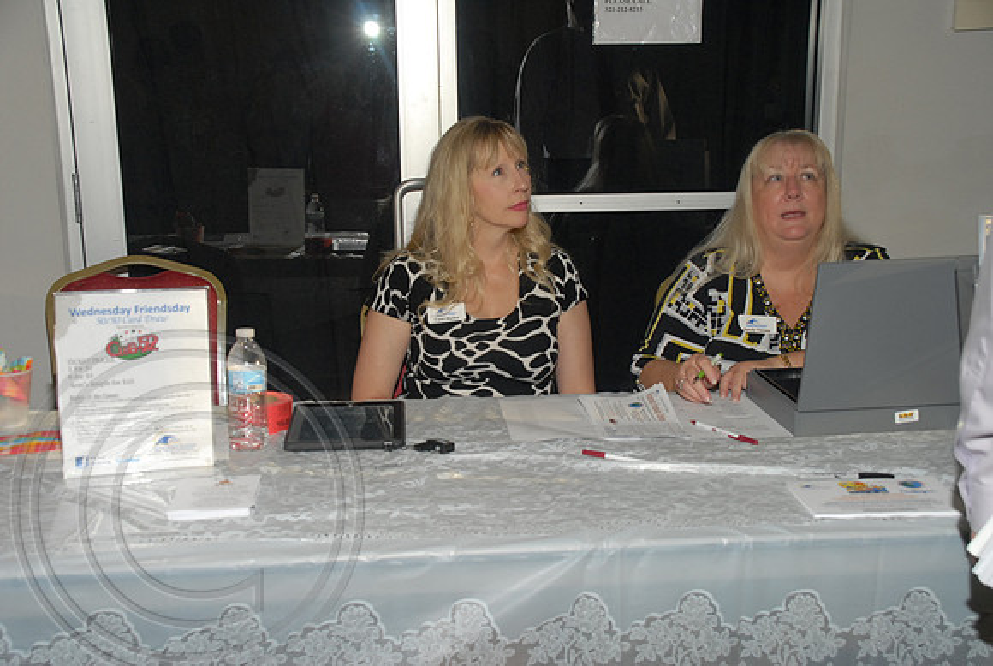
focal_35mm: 46
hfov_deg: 42.3
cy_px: 333
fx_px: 1285
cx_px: 496
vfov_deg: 29.1
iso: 500
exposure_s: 1/125
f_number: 5.6
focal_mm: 31
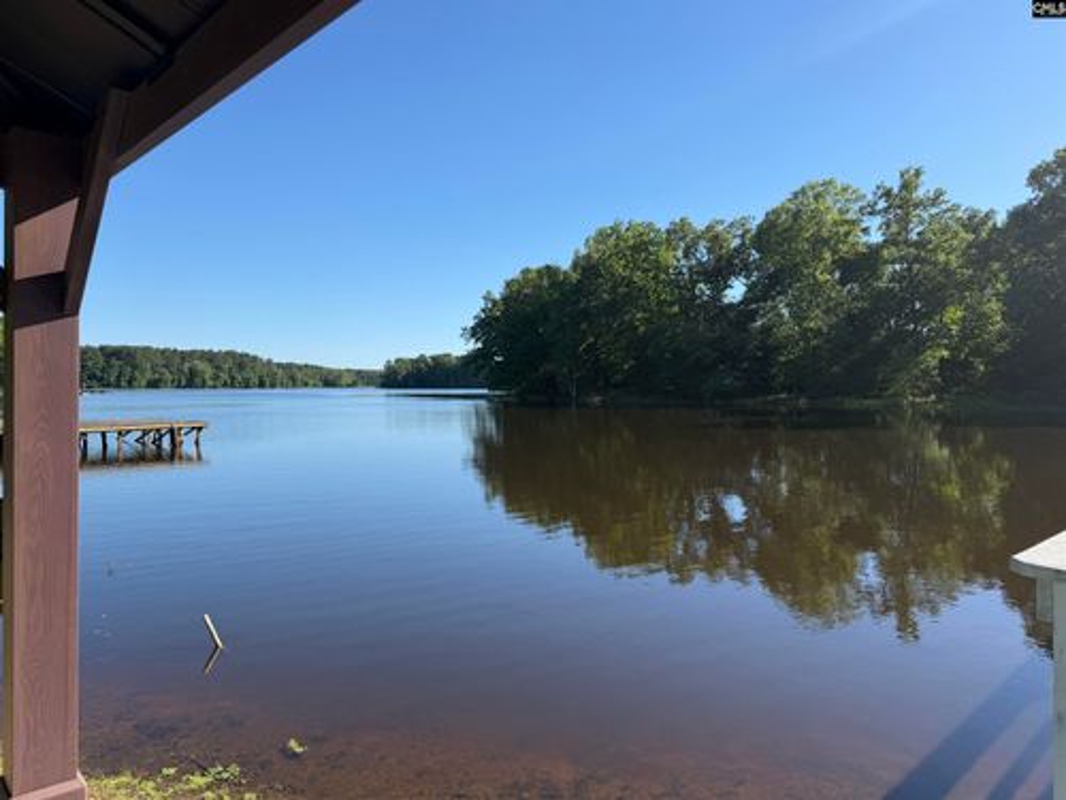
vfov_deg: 56.8
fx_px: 739
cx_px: 533
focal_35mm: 24
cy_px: 400
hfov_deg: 71.6
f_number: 1.78
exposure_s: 1/3584
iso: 80
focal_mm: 6.76
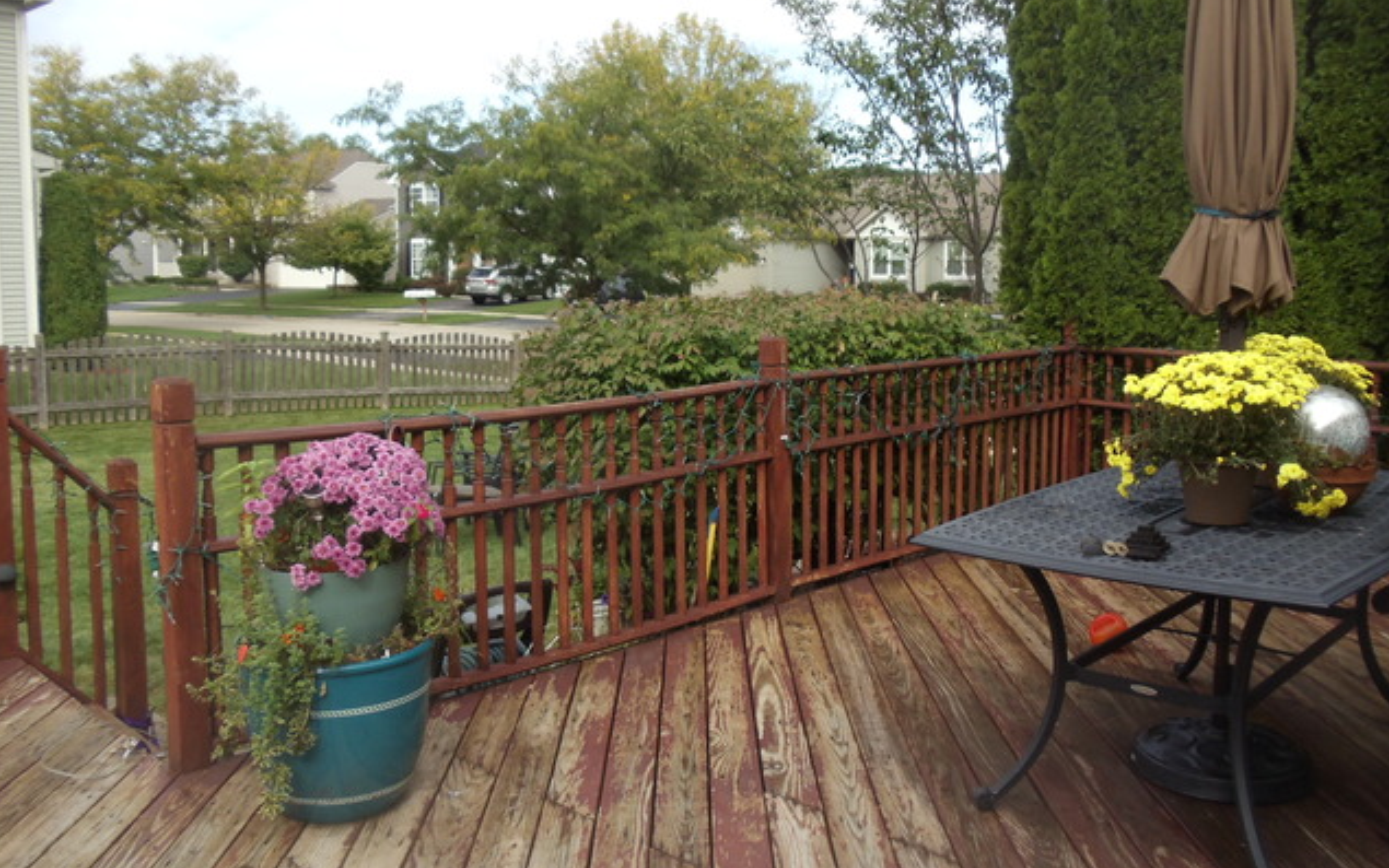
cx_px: 693
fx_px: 1779
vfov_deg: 27.4
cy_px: 367
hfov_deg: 42.6
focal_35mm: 47
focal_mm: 6
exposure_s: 1/400
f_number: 3.5
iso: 100
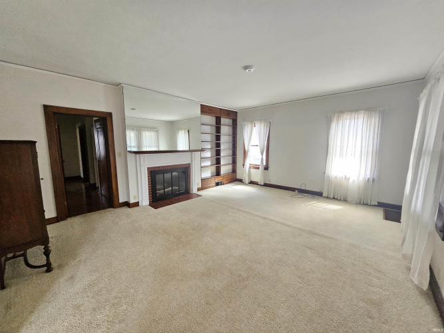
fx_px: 167
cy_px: 166
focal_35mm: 13
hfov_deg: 106.2
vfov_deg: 89.9
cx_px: 222
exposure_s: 1/77.4
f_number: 2.2
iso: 500
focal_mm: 1.74
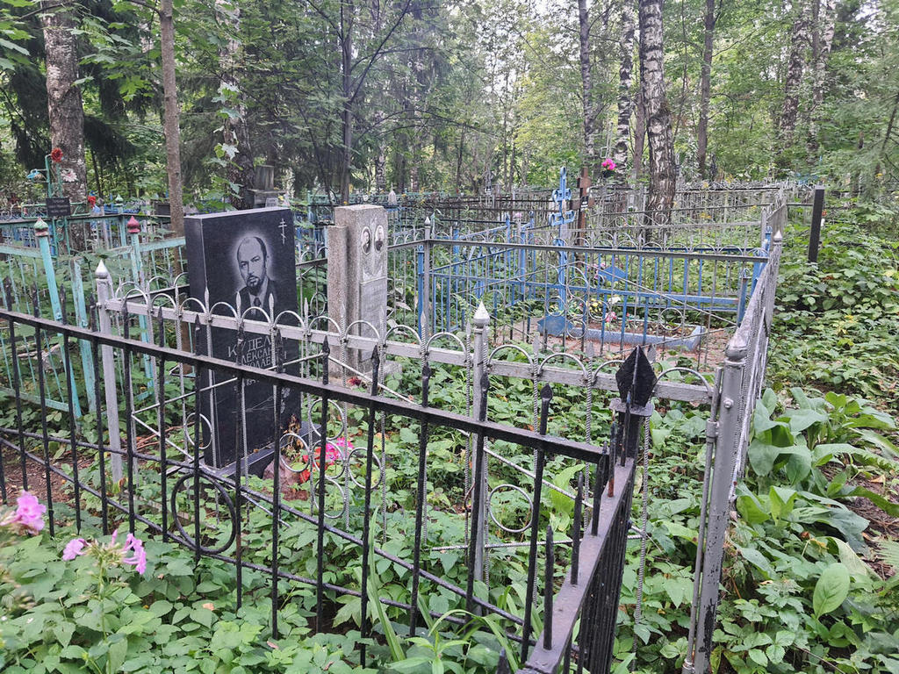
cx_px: 450
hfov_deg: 67.3
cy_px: 337
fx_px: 675
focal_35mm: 26
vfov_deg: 53.1
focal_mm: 4.32
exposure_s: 1/100
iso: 125
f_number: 1.7
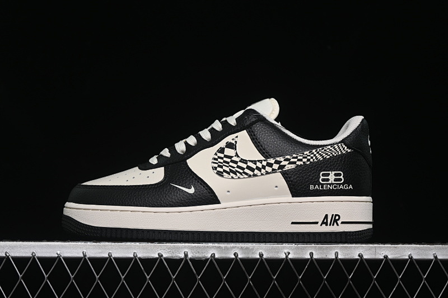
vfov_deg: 18.2
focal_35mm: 75
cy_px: 149
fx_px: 933
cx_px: 224
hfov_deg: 27.0
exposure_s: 1/60
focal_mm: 50
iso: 160
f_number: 6.3
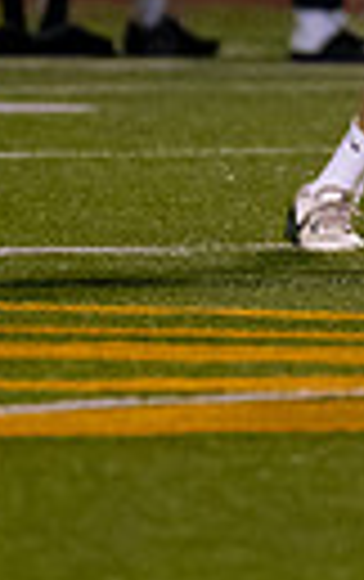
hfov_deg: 0.9
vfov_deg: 1.4
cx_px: 466
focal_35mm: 1447
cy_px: -289
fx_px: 22891
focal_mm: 200
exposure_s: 1/1250
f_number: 2.8
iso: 4000
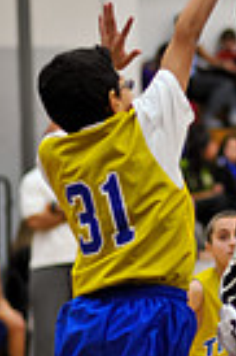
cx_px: 338
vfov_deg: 7.4
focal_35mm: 280
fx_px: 2760
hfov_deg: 4.9
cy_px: 281
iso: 1250
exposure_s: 1/500
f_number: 2
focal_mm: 85
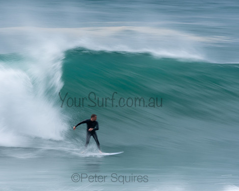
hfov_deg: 2.3
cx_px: 110
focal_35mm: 849
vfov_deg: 1.8
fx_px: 6007
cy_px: 96
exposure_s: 1/20
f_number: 25
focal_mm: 500
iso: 100
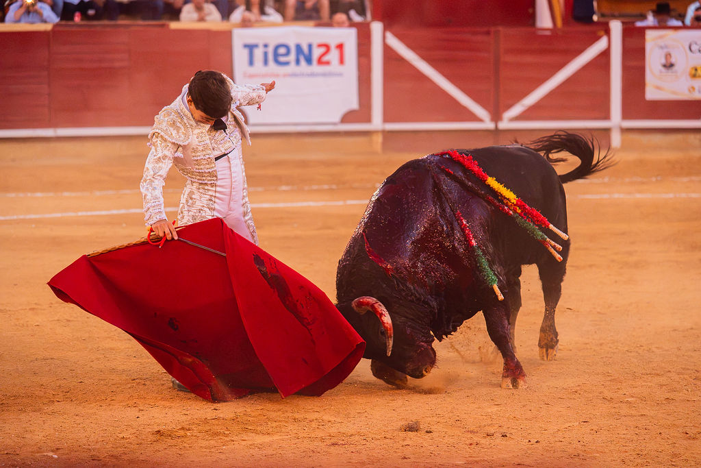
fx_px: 2921
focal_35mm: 150
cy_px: 234
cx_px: 350
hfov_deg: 13.7
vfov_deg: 9.2
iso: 12800
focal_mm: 150
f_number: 5
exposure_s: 1/800
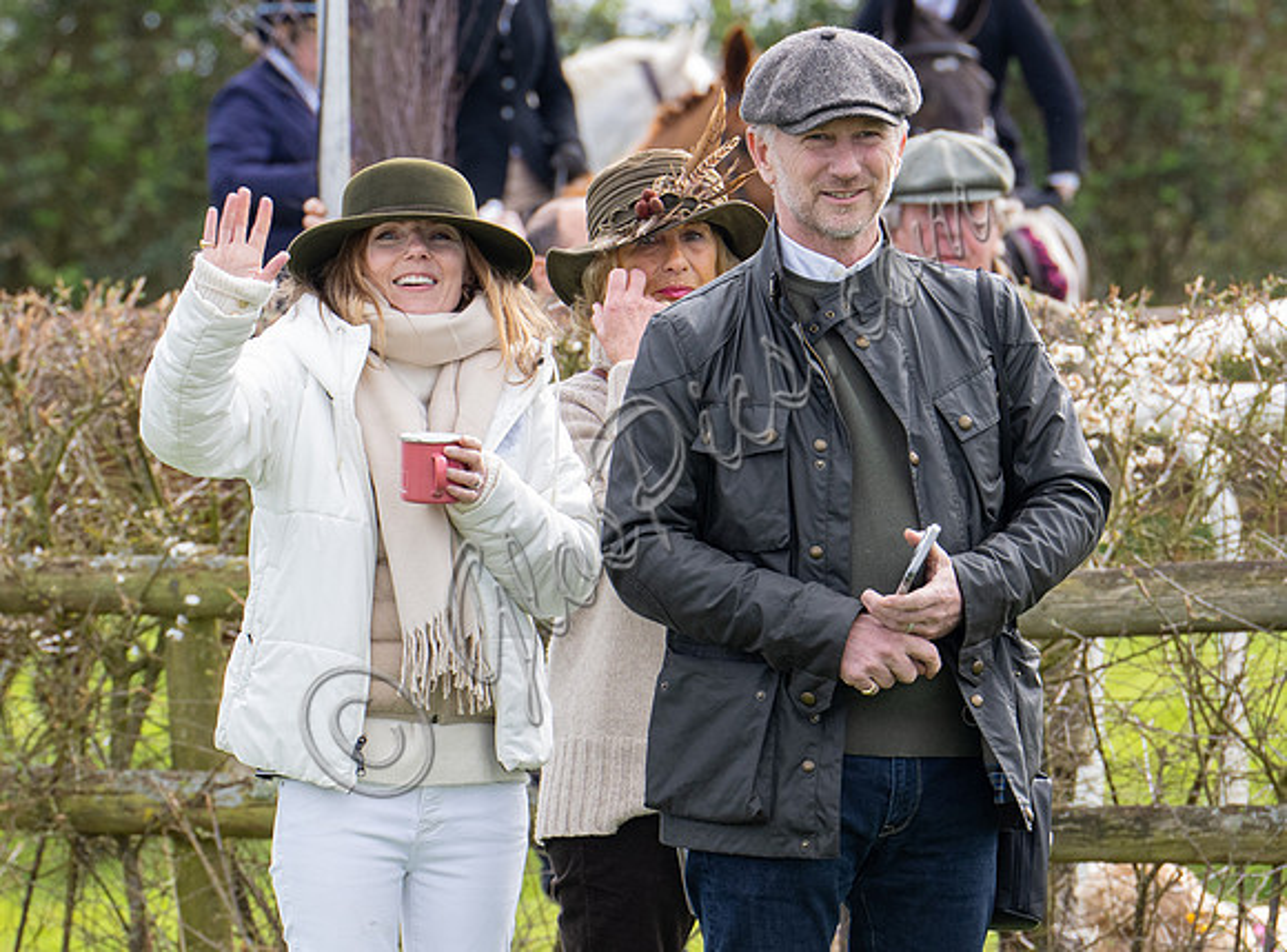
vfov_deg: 3.3
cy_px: 921
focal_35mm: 452
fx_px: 16710
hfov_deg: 4.4
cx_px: 393
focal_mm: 200
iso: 500
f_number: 5.6
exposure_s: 1/400
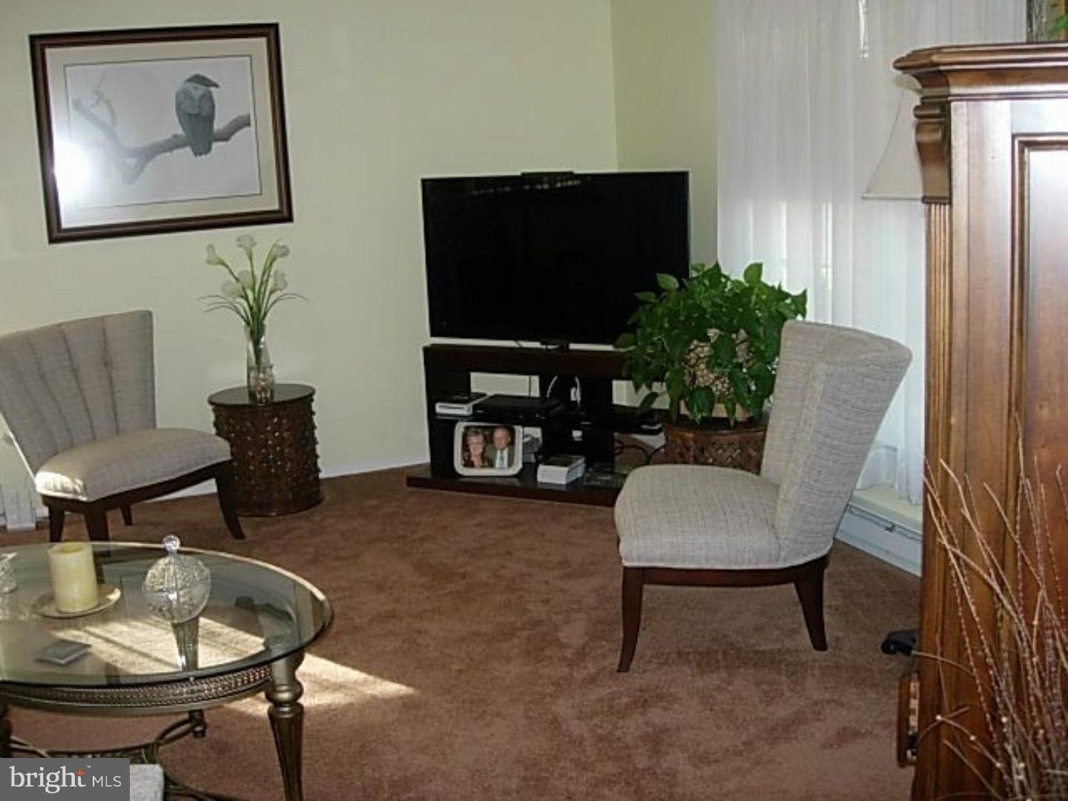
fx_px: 1172
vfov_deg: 37.7
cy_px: 400
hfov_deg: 49.0
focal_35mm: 38
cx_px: 534
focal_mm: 7.8
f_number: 2.8
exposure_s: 1/64
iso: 79
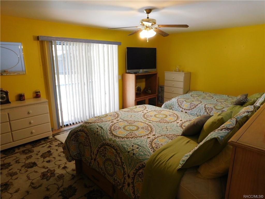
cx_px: 132
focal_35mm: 23
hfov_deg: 73.9
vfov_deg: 58.9
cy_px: 100
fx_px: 176
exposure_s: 1/30
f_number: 3
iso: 160
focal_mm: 4
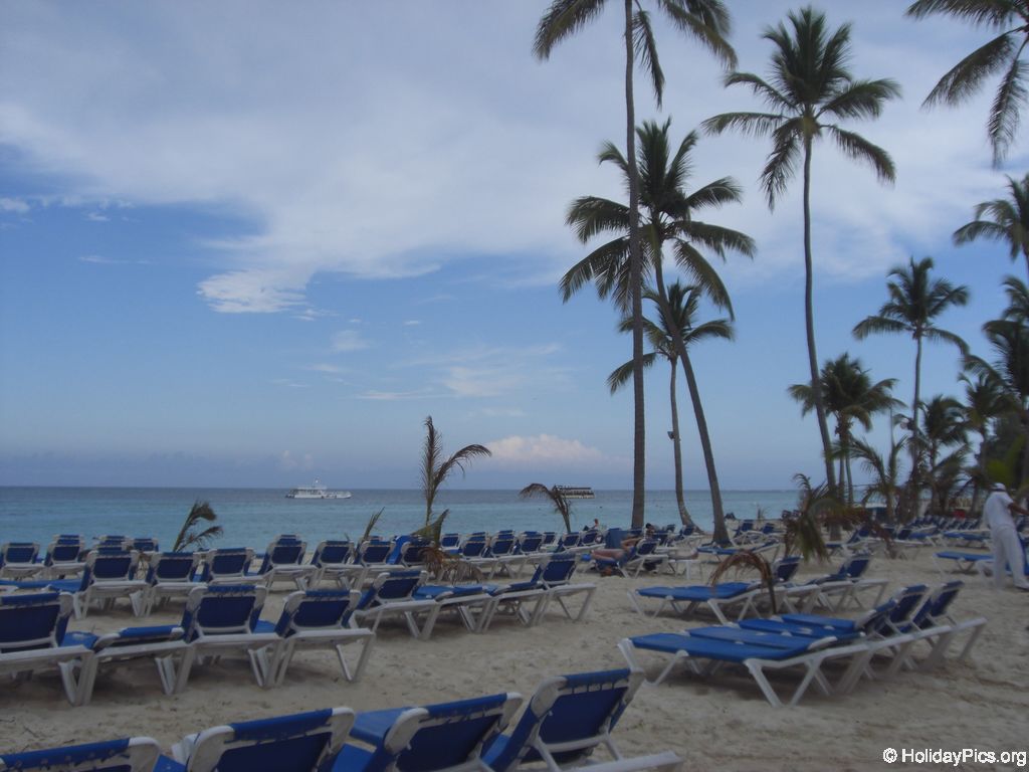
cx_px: 514
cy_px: 386
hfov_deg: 49.0
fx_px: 1130
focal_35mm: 38
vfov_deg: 37.7
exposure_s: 1/125
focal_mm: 6.2
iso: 64
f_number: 8
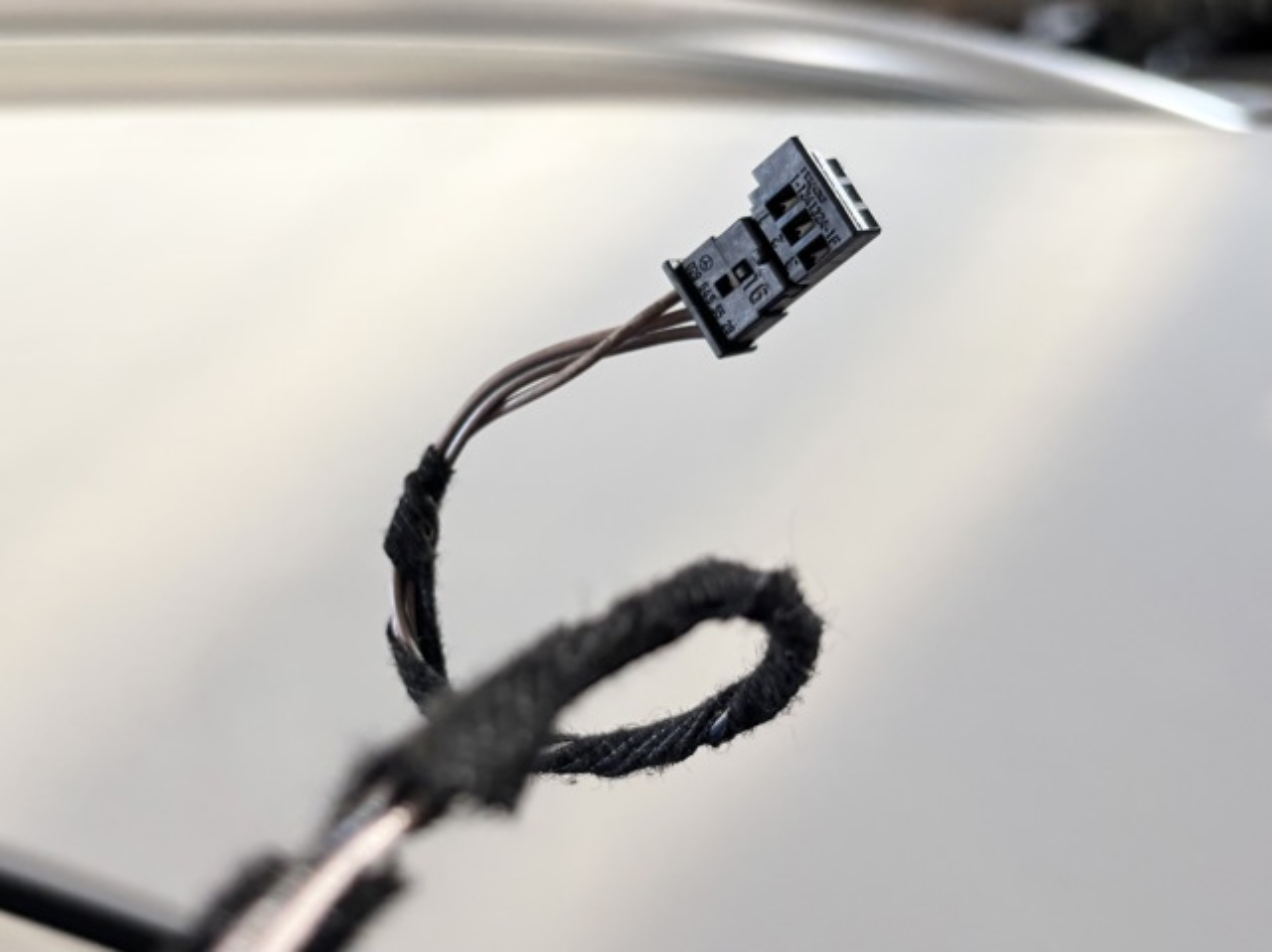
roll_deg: +6.1
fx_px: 955
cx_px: 636
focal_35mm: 26
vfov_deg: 53.0
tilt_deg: -5.9
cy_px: 476
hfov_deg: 67.3
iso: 125
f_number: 1.6
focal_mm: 5.96
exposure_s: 1/119
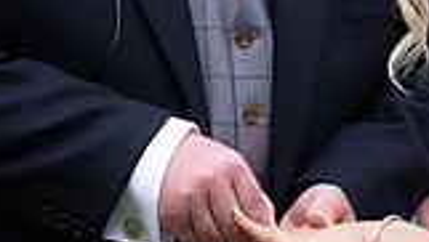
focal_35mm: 263
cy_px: 233
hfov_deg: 8.2
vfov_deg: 4.6
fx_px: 2995
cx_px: 282
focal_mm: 70
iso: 100
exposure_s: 1/640
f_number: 2.8
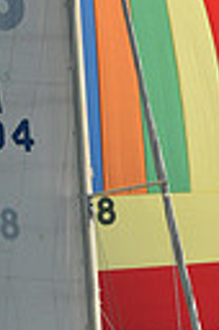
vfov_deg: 6.5
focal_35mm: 317
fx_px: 2900
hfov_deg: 4.3
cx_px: 117
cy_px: 281
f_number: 10
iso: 320
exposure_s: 1/1250
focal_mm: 70
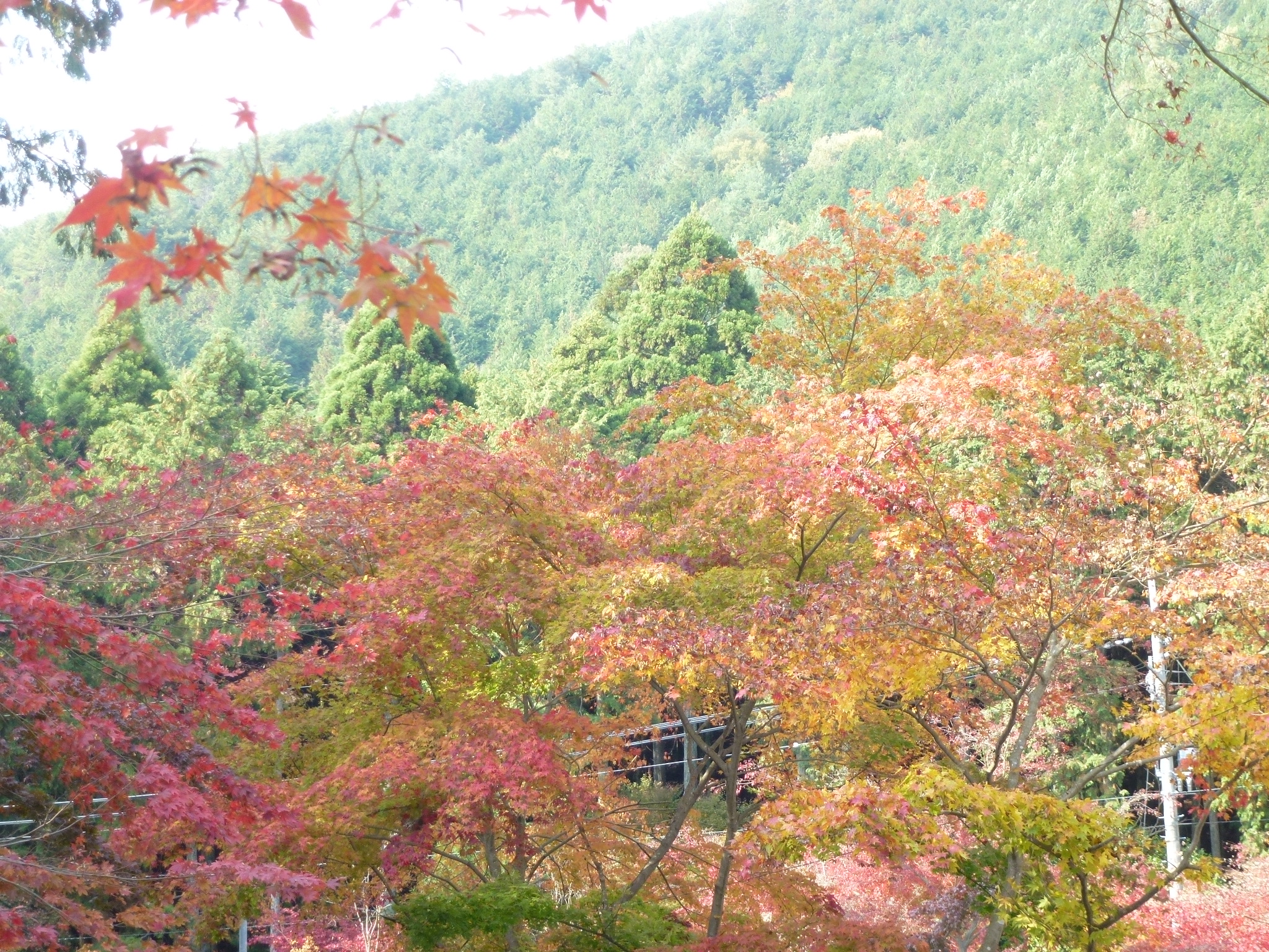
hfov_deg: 27.4
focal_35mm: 71
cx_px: 634
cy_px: 476
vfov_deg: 20.7
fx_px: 2603
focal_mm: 12.7
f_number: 4.7
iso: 125
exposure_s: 1/80
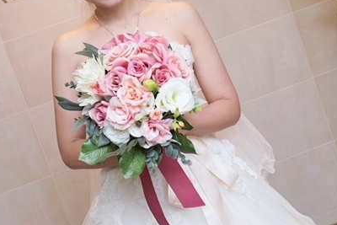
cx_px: 111
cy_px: 26
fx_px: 581
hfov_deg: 32.1
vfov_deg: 21.5
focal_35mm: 62
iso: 800
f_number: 5.6
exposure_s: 1/60
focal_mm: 31
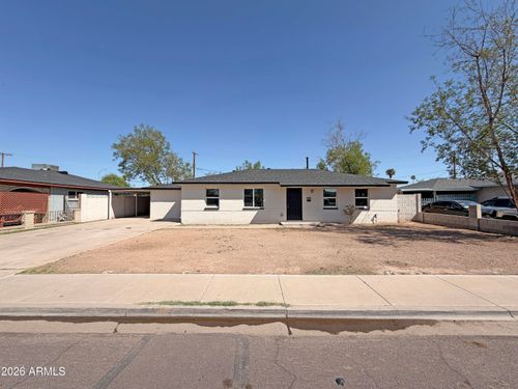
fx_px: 209
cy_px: 194
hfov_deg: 102.1
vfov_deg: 85.7
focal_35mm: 14
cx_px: 259
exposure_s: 1/985
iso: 20
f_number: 2.2
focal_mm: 2.22
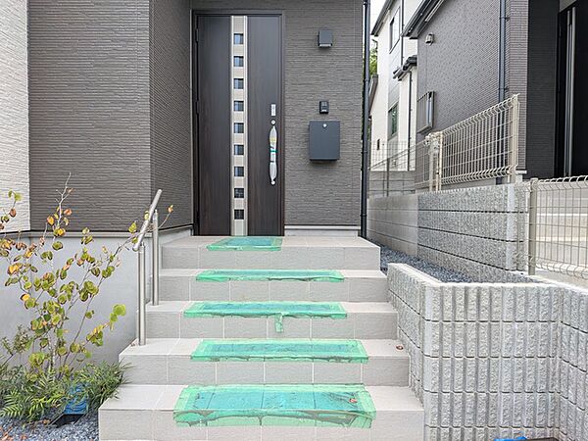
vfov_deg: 56.8
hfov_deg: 71.6
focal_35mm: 24
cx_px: 294
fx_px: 408
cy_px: 220
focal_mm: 4.53
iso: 31
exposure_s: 1/301
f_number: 1.7
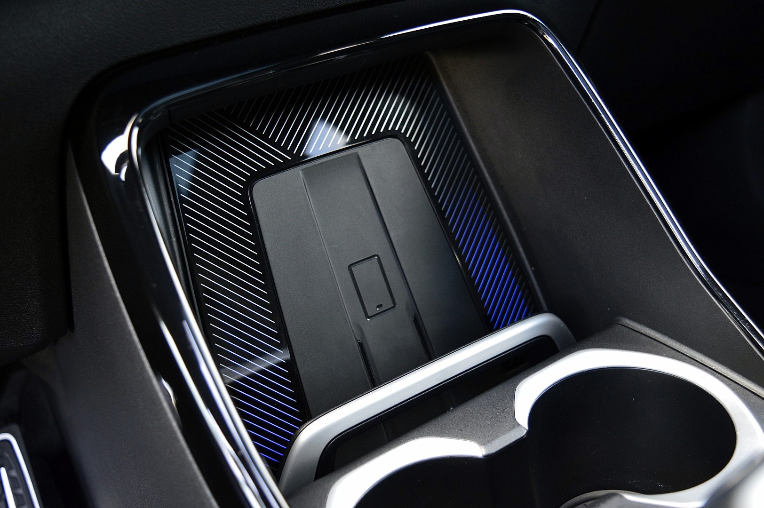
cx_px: 382
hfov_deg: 49.6
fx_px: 827
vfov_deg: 34.2
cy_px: 254
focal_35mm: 39
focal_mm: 26
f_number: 4
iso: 800
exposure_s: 1/30
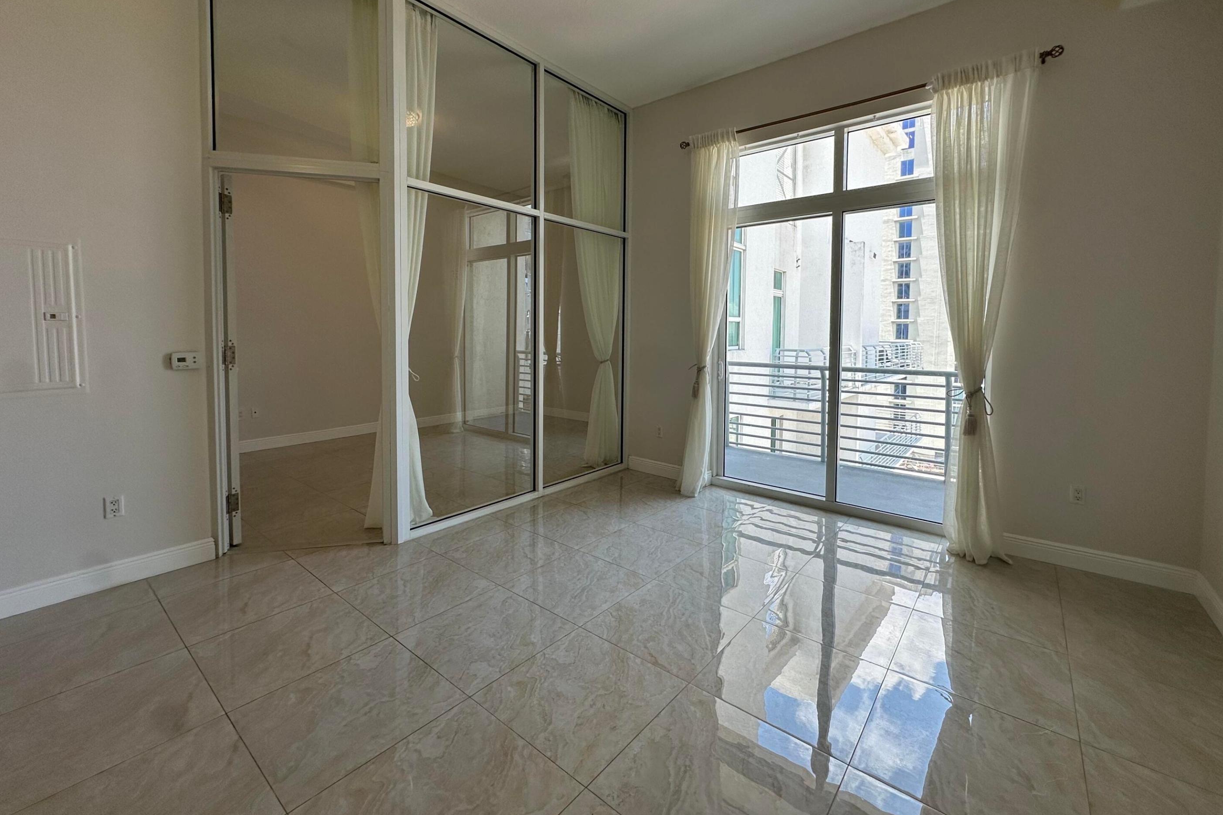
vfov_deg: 76.9
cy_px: 352
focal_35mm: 15
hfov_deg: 100.4
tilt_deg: -3.0
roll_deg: -0.5
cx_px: 629
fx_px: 510
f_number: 2.2
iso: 40
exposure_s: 1/175
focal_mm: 2.22
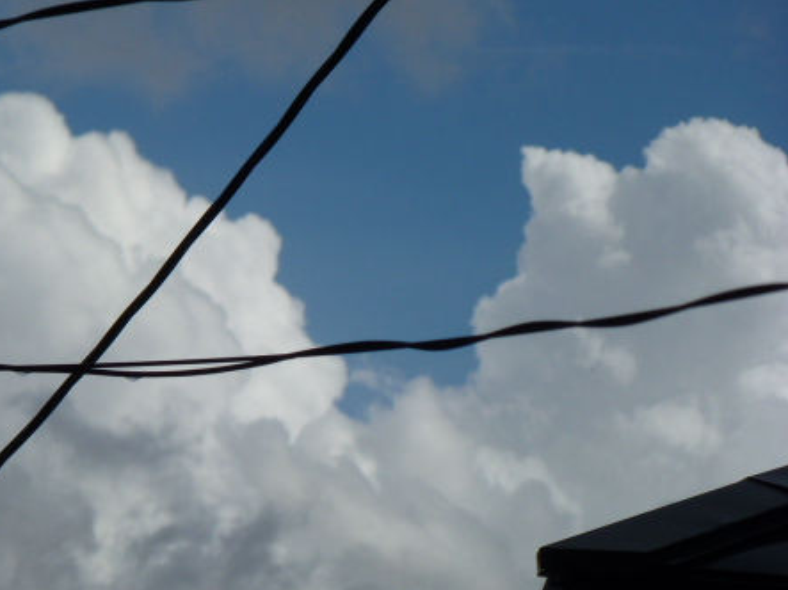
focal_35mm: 263
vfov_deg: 5.6
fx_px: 5985
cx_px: 221
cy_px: 382
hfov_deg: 7.5
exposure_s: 1/2000
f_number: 5.4
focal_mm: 32.6
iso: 100
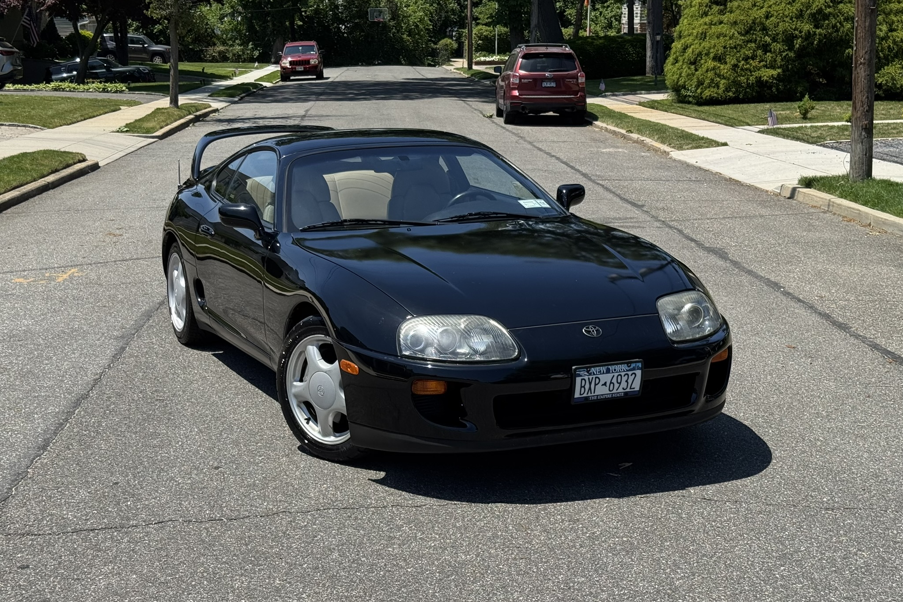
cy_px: 314
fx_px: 1254
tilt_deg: -12.2
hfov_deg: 39.6
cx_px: 452
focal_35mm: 50
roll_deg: +0.7
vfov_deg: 27.0
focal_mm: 6.76
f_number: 1.78
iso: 64
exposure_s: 1/3817
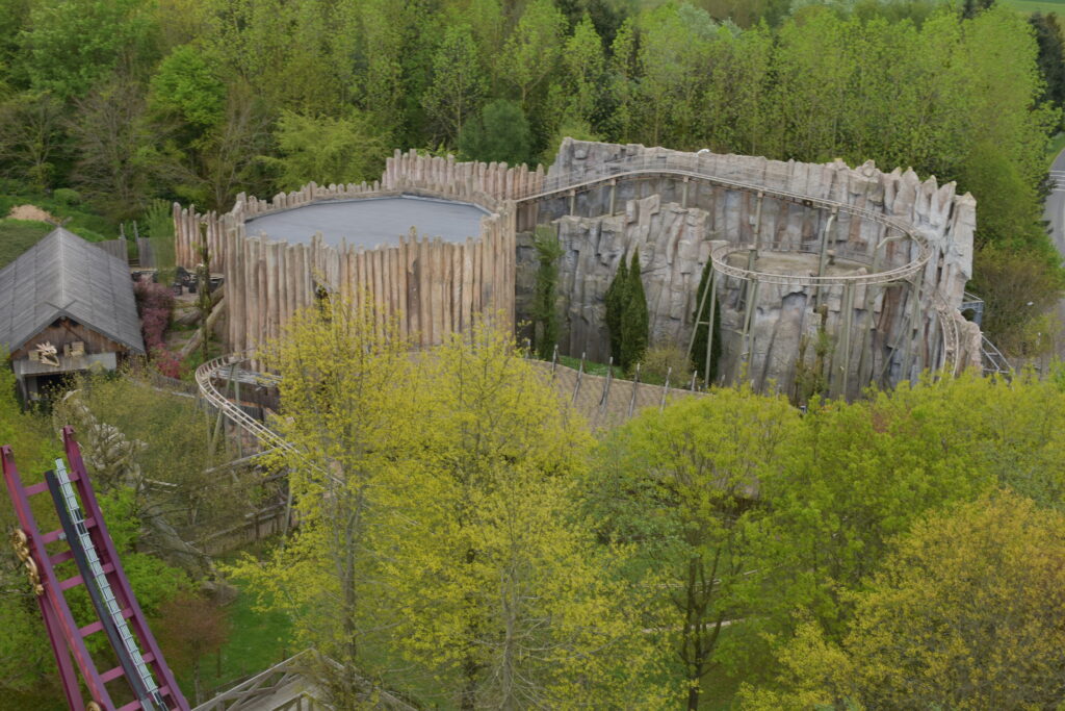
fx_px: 1198
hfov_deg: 47.9
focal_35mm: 40
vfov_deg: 33.0
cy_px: 356
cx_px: 532
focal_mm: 27
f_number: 7.1
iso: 200
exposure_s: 1/250
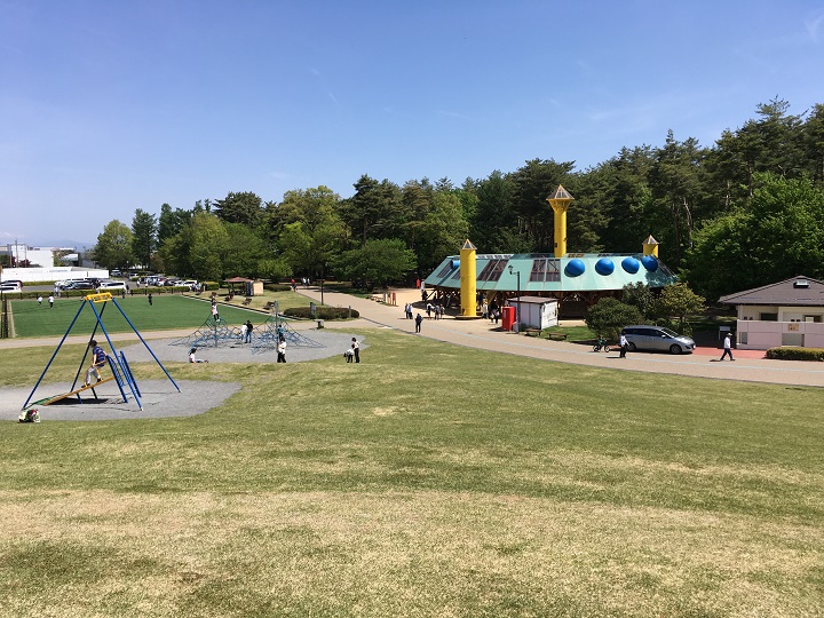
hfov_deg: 61.7
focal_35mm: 29
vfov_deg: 48.2
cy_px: 309
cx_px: 412
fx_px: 690
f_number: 2.2
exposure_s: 1/1672
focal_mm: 4.15
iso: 25
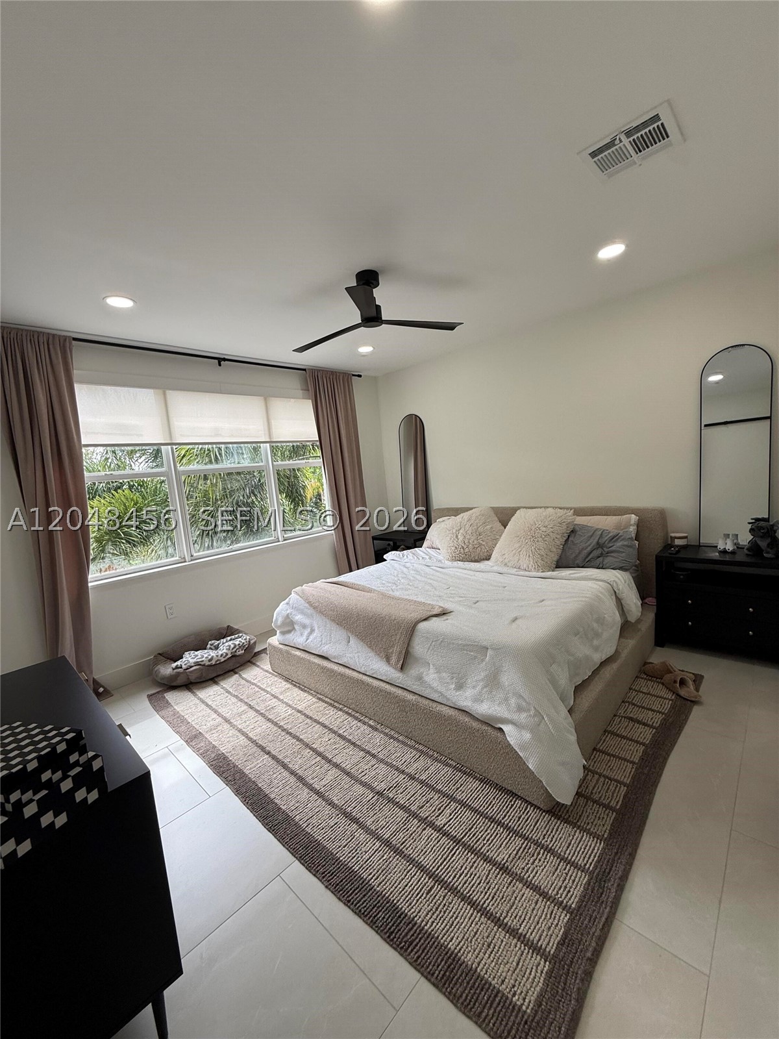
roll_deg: +4.7
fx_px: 420
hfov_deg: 85.7
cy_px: 520
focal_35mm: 14
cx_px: 390
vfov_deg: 102.1
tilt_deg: -5.4
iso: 50
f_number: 2.2
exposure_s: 1/111
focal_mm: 2.22
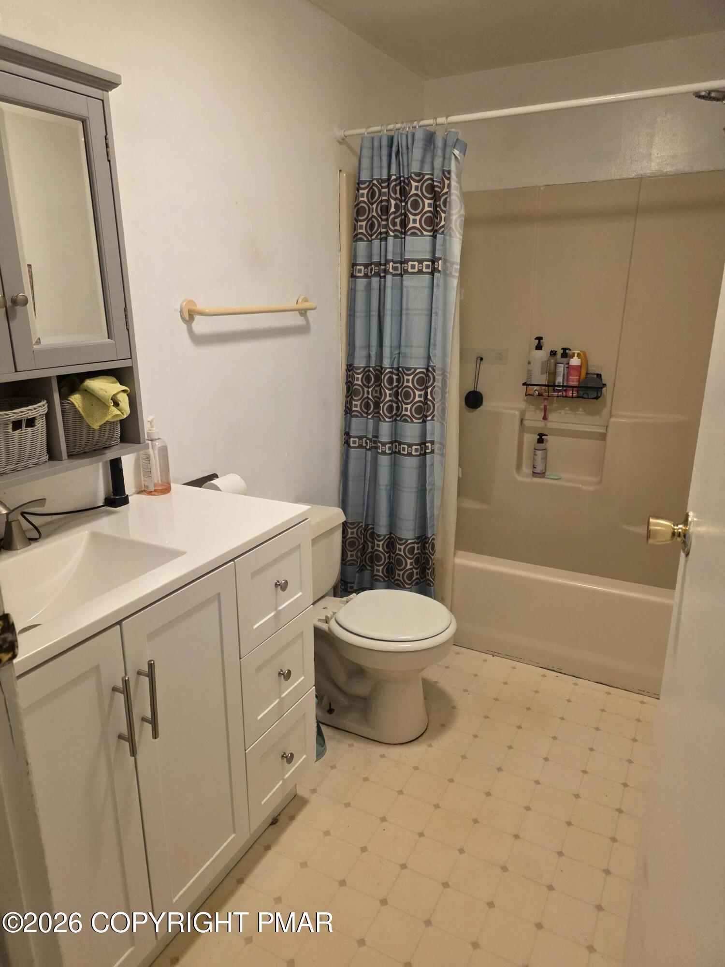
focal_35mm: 23
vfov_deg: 73.9
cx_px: 362
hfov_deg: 58.9
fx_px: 642
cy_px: 484
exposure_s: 1/120
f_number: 1.7
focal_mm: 6.3
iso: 400
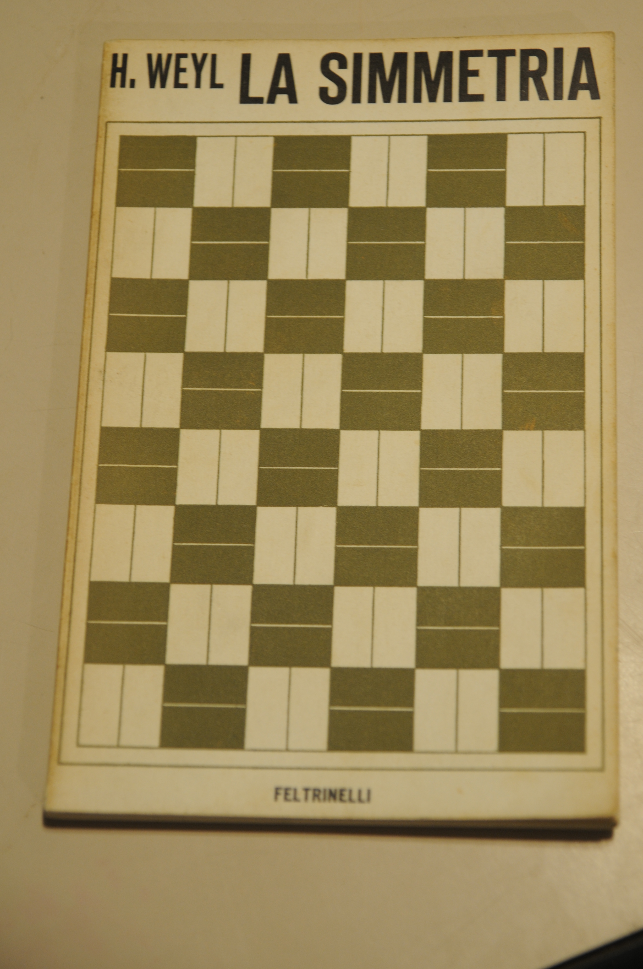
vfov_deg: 23.4
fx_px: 2337
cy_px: 412
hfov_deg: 15.7
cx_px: 345
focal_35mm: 87
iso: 200
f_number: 2.8
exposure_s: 1/30
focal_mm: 50
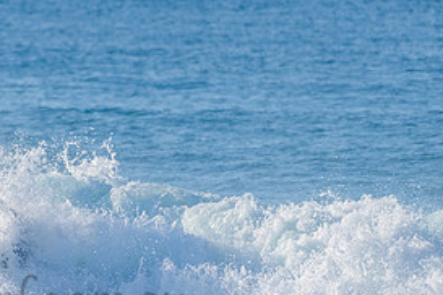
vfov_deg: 1.3
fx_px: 13067
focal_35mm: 1062
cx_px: 13
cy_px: 286
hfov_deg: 1.9
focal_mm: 500
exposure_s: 1/2000
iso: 220
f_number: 5.6
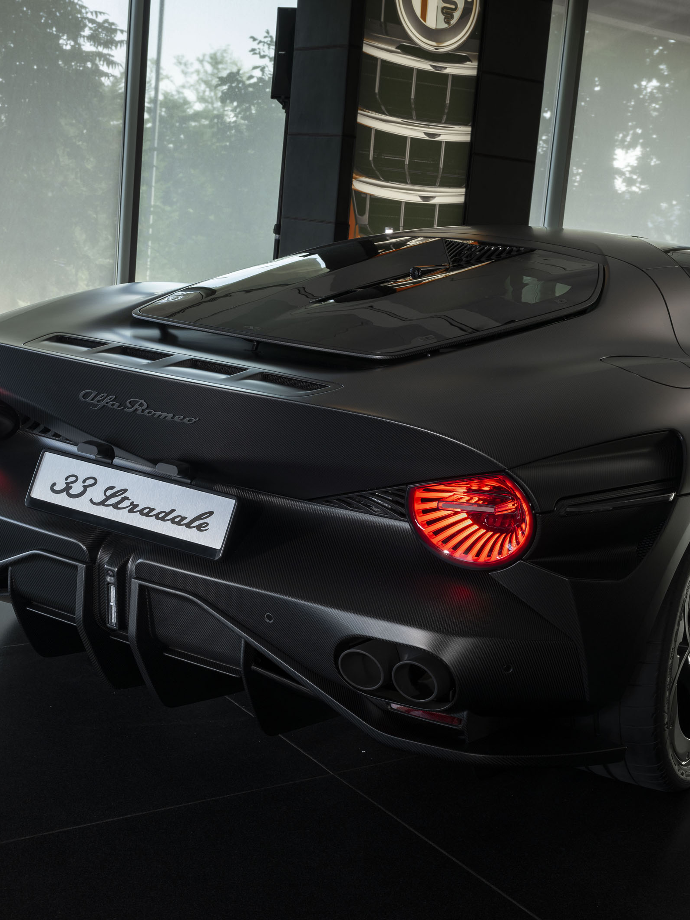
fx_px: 1329
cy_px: 462
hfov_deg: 29.0
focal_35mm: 50
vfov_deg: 38.2
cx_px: 442
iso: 64
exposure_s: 1/2
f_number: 10
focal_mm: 34
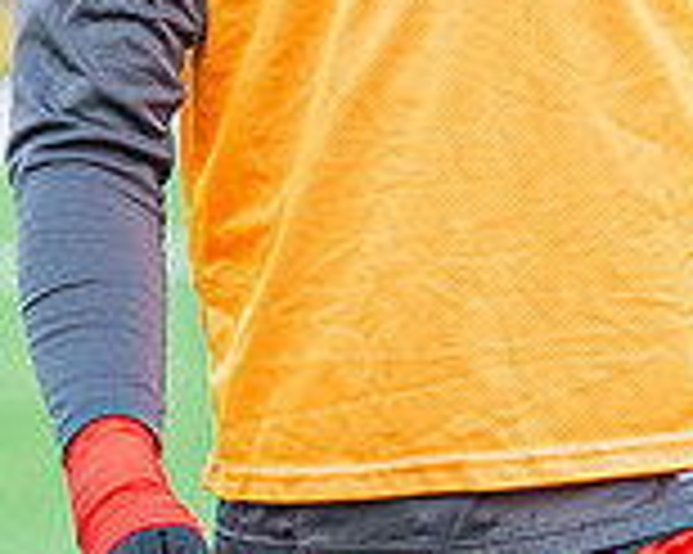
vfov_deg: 1.5
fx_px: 21481
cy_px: 14
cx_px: 376
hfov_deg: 1.8
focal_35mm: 1048
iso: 1000
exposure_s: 1/1250
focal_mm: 170
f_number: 2.8
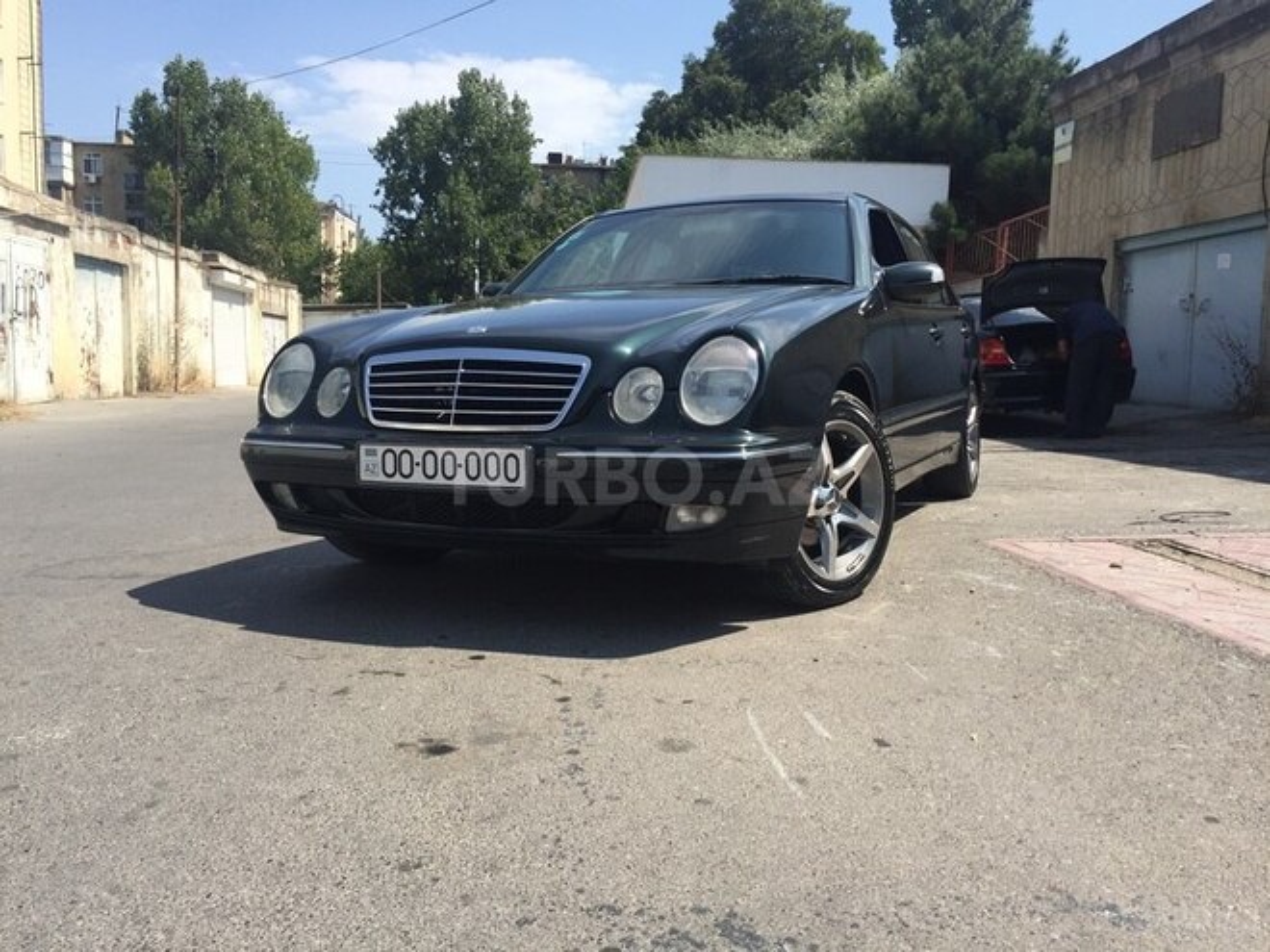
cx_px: 635
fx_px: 1064
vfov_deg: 48.2
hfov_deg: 61.7
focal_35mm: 29
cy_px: 476
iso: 32
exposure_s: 1/1522
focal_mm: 4.15
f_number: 2.2
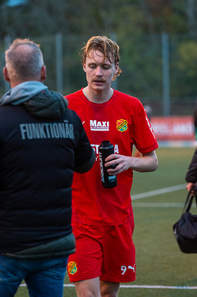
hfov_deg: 6.9
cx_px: 98
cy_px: 148
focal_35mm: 200
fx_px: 1645
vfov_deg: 10.3
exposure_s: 1/400
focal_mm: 200
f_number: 5
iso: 8000
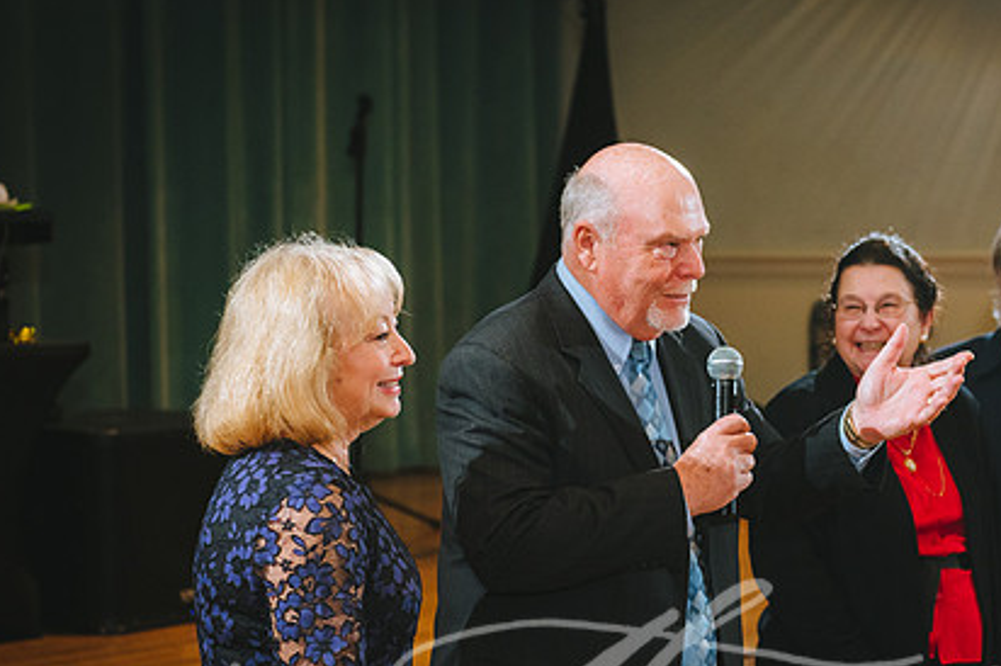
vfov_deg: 14.7
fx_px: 2584
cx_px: 632
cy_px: 441
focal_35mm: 93
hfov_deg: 21.9
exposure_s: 1/160
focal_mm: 66
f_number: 3.5
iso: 1250
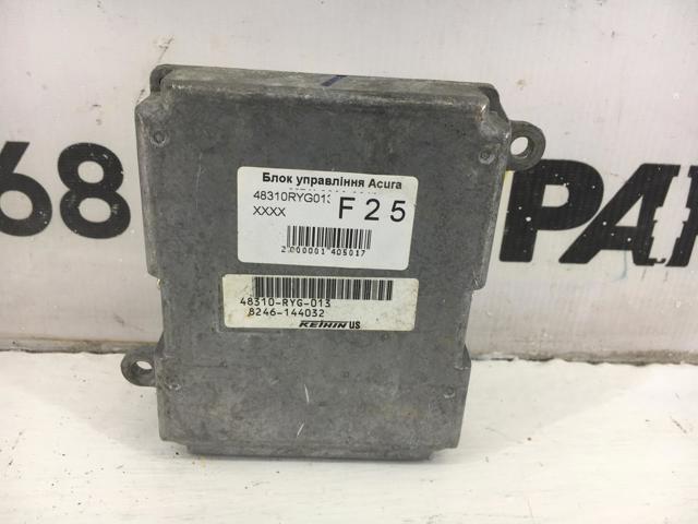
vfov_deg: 48.2
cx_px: 349
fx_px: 585
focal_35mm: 29
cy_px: 262
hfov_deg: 61.7
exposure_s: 1/50
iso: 25
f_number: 2.2
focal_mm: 4.15
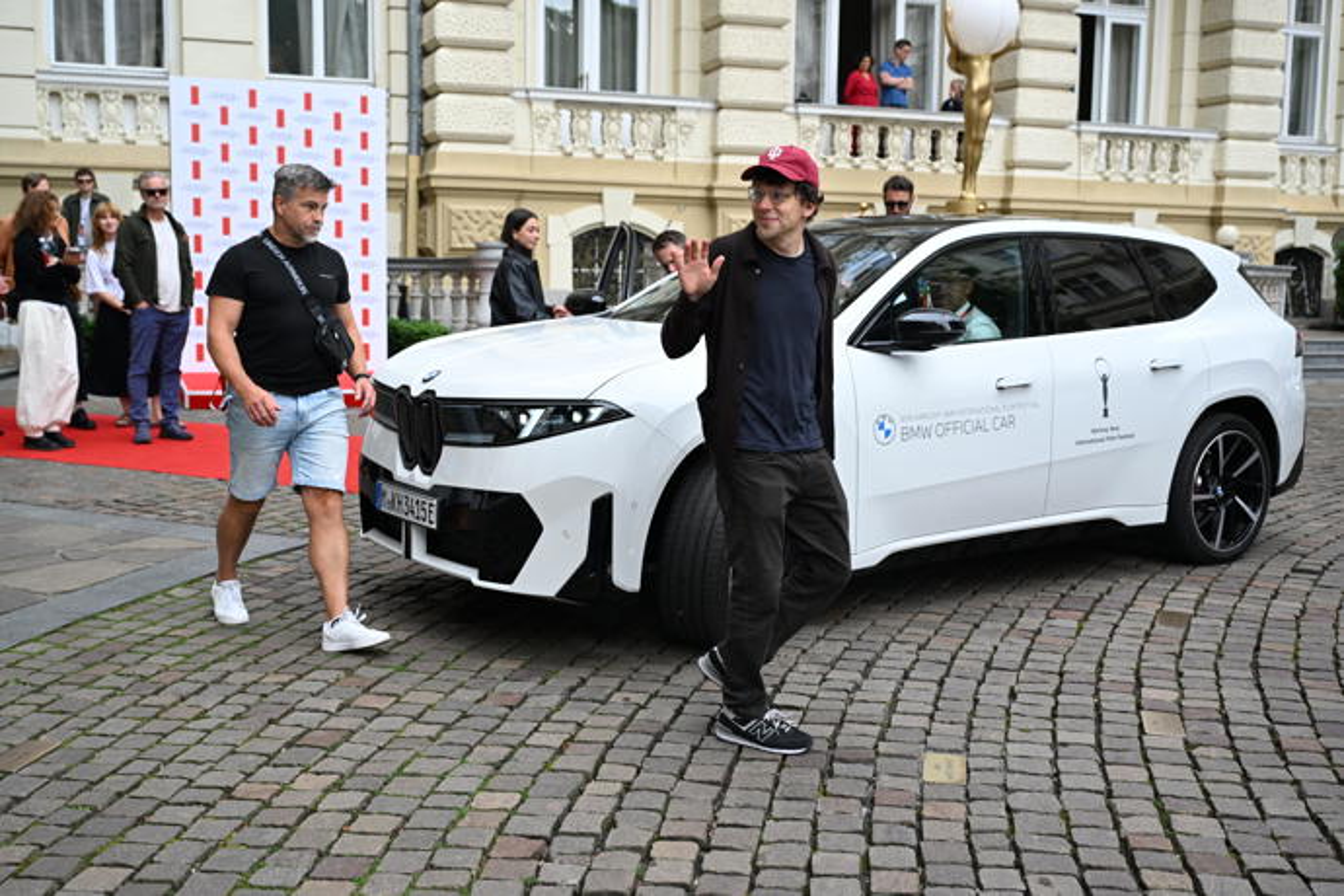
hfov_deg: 49.6
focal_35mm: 39
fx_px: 1456
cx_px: 672
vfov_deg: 34.2
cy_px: 448
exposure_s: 1/1000
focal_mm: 39
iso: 1000
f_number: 4.5
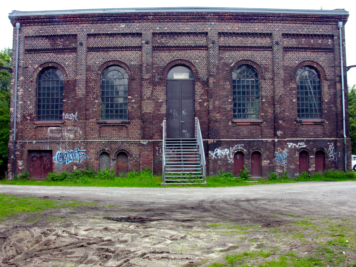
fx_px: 360
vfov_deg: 40.7
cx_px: 178
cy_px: 134
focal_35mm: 35
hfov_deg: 52.6
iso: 200
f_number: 8
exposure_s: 1/12.3
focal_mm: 8.9
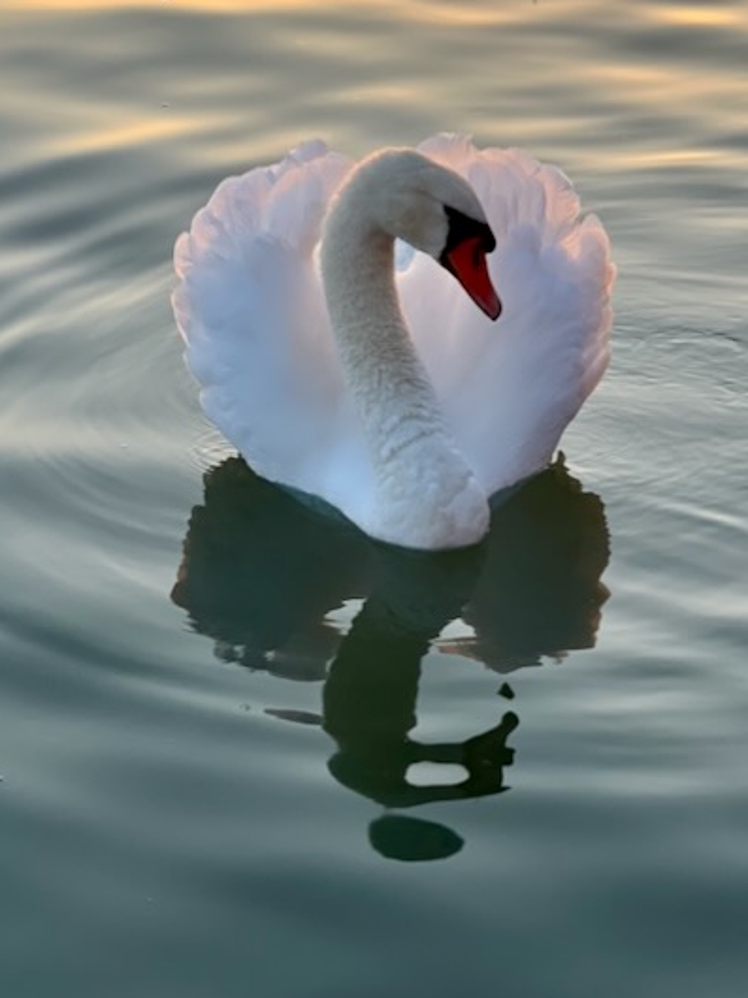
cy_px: 461
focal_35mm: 93
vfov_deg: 21.1
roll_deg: +0.1
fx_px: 2682
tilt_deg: -20.9
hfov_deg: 15.9
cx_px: 447
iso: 32
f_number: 2.8
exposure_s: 1/121
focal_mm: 9
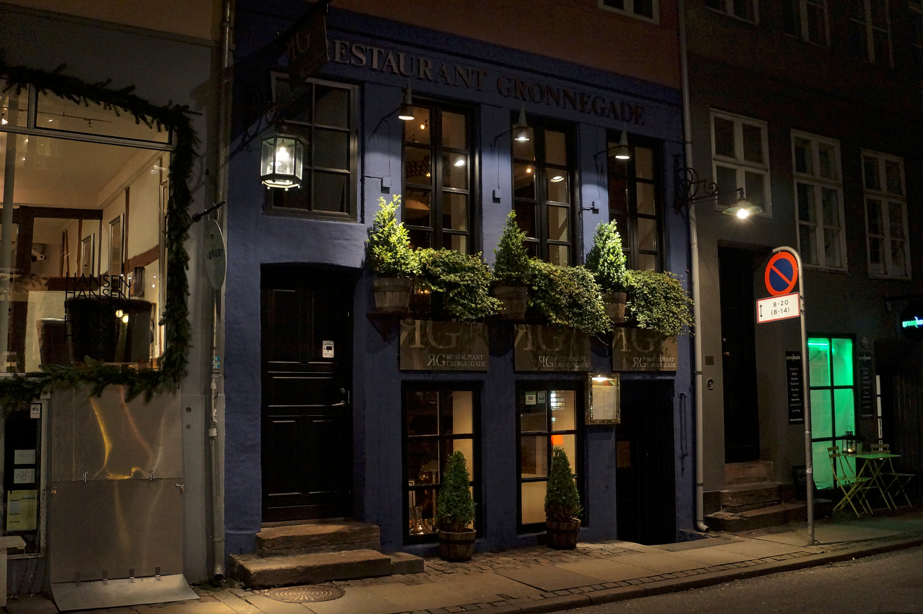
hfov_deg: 53.2
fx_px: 922
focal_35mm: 36
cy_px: 307
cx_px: 462
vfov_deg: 36.8
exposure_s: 1/40
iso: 3200
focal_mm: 24
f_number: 4.5
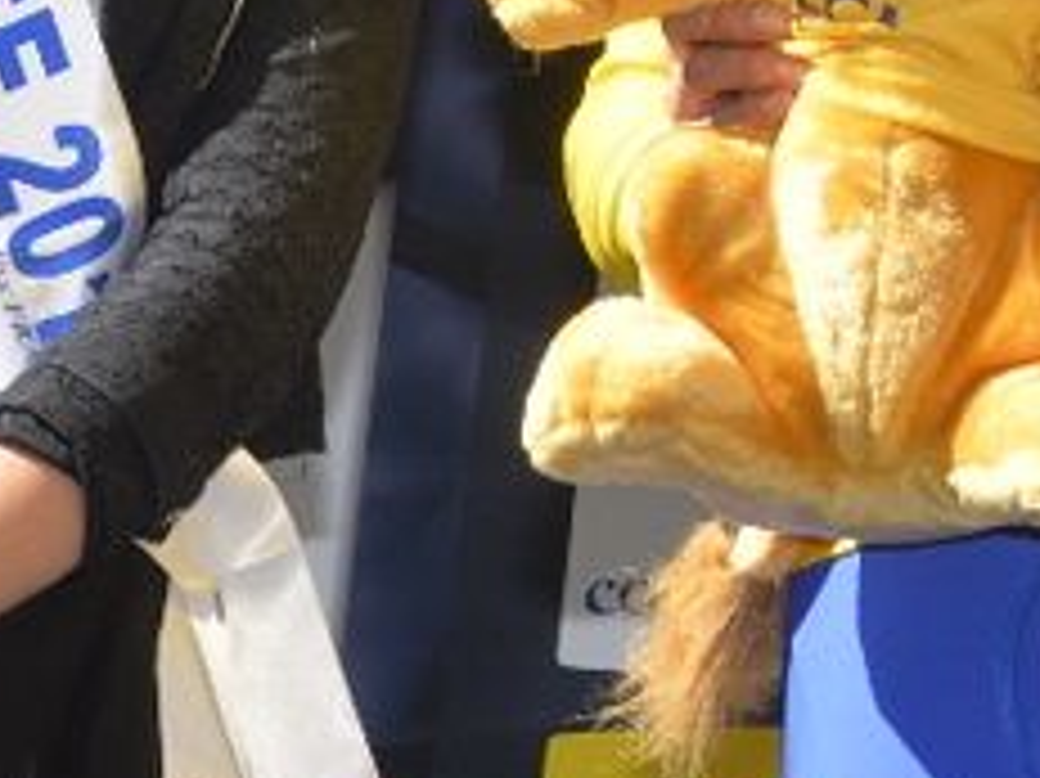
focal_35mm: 310
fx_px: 9309
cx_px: 1261
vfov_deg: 4.7
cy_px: -875
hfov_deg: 6.4
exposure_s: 1/250
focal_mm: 62
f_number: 16
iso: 500
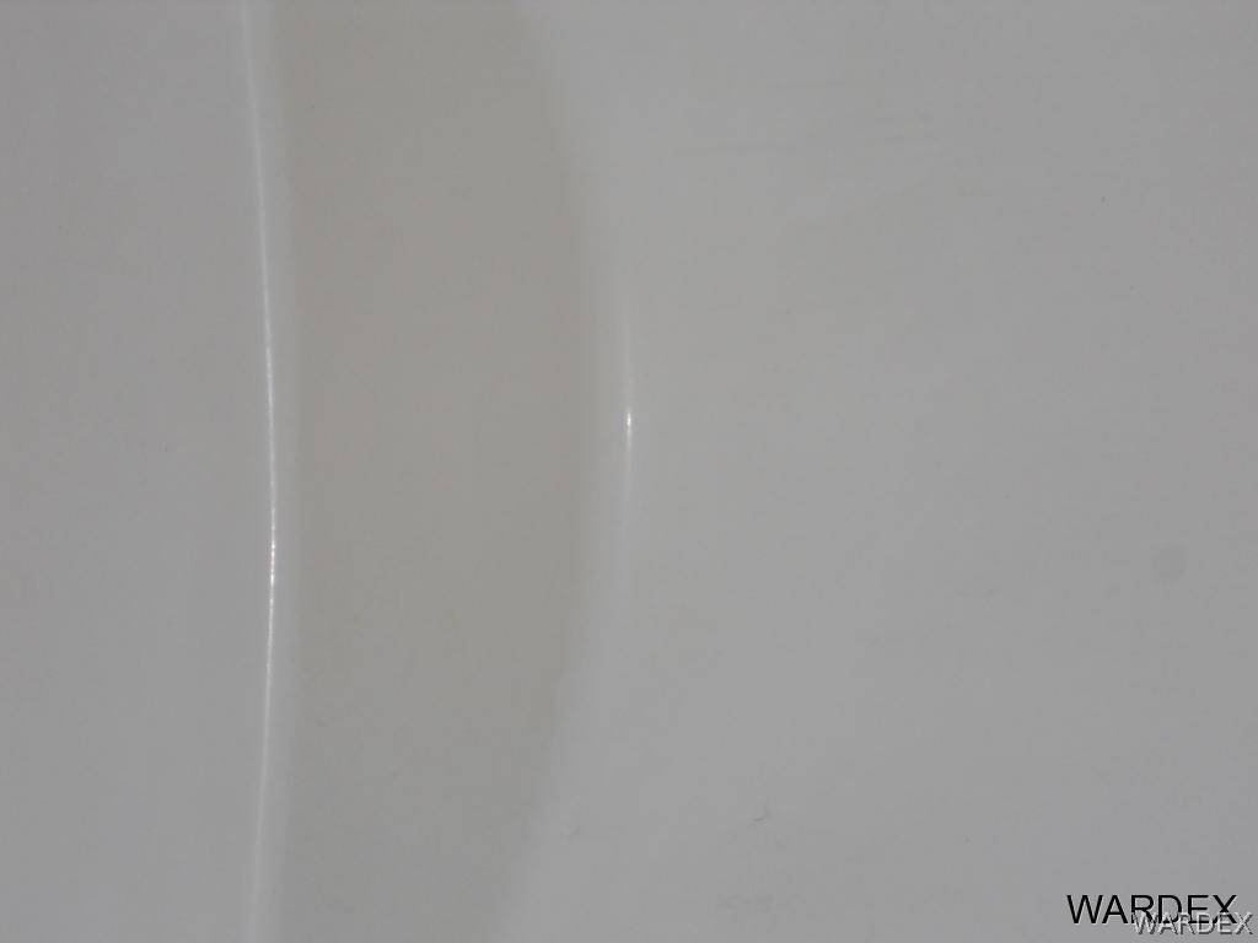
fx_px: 5088
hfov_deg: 14.1
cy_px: 472
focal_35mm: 140
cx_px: 629
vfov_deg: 10.6
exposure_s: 1/60
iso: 200
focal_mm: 25
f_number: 6.6
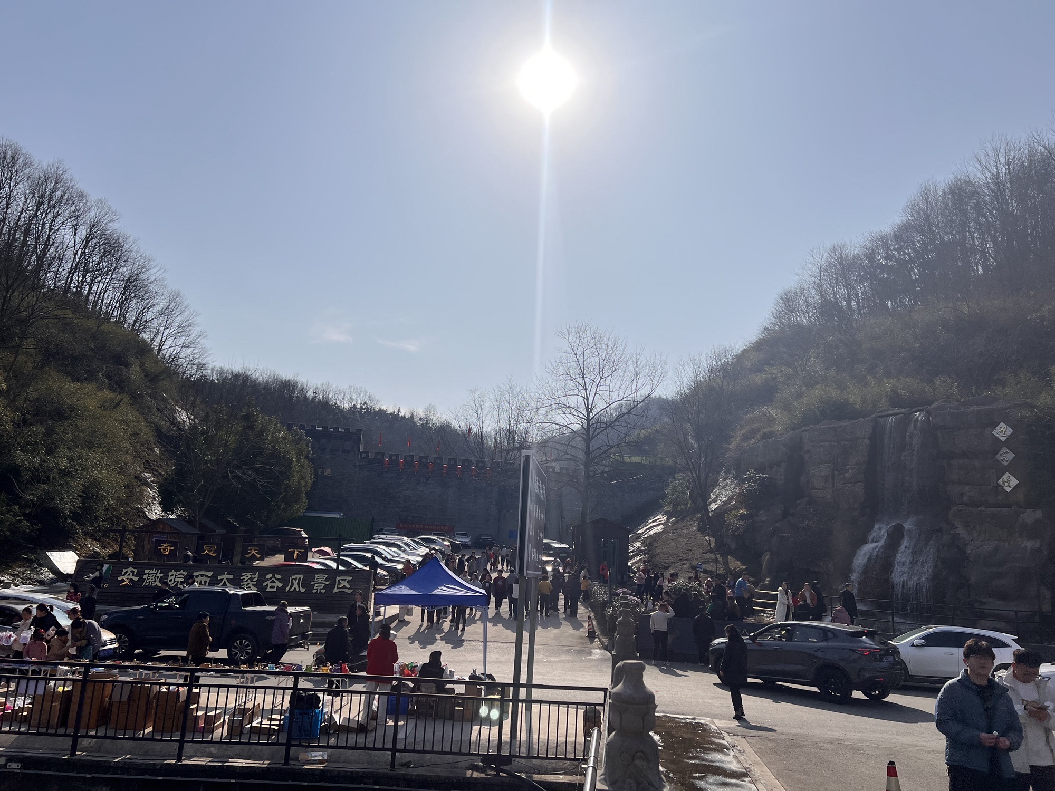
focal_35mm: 26
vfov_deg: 53.1
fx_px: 792
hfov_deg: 67.3
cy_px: 396
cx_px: 528
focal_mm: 5.7
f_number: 1.5
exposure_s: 1/14286
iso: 50
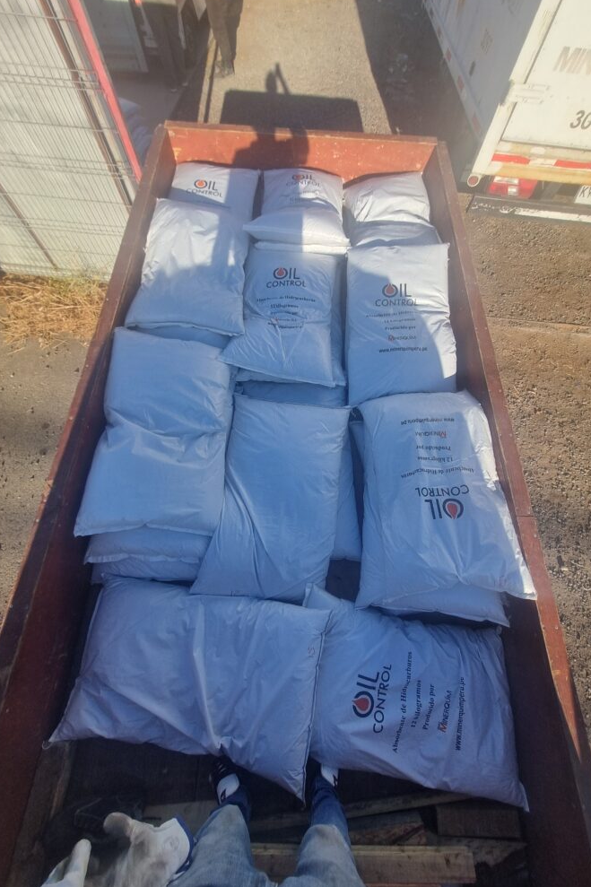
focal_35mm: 14
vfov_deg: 104.2
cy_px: 433
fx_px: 345
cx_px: 308
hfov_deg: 81.1
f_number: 2.2
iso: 50
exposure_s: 1/1044
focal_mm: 1.74
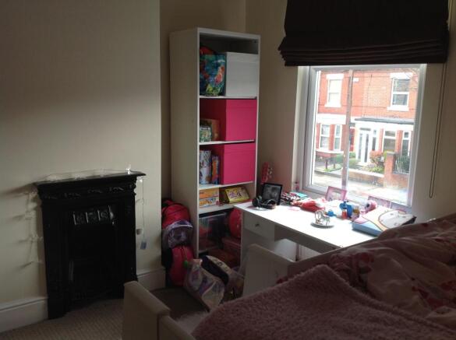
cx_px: 228
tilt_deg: -9.9
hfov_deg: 52.7
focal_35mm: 35
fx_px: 460
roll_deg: -2.6
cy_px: 170
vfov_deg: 40.6
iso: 50
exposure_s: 1/60
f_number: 2.4
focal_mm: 4.28
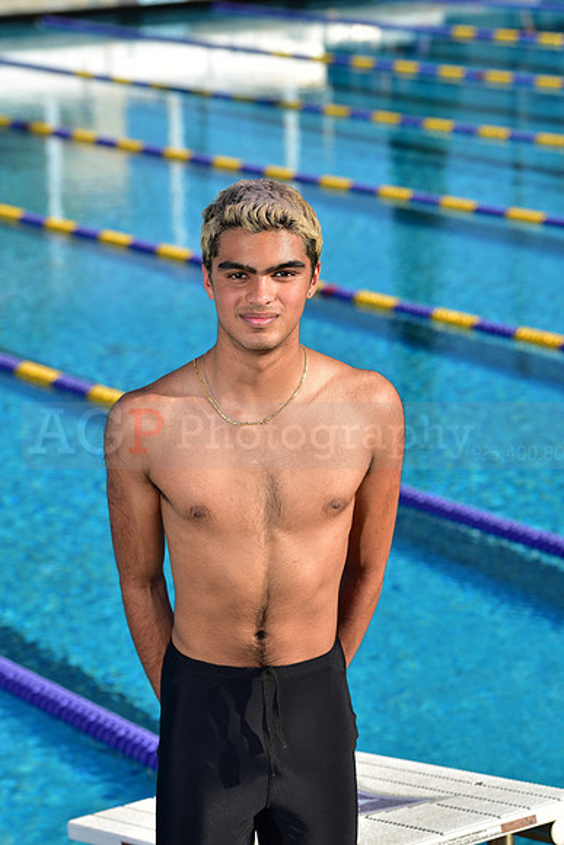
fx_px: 2818
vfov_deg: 17.1
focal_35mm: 120
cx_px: 282
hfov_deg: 11.4
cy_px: 422
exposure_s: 1/250
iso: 64
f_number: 6.3
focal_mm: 120
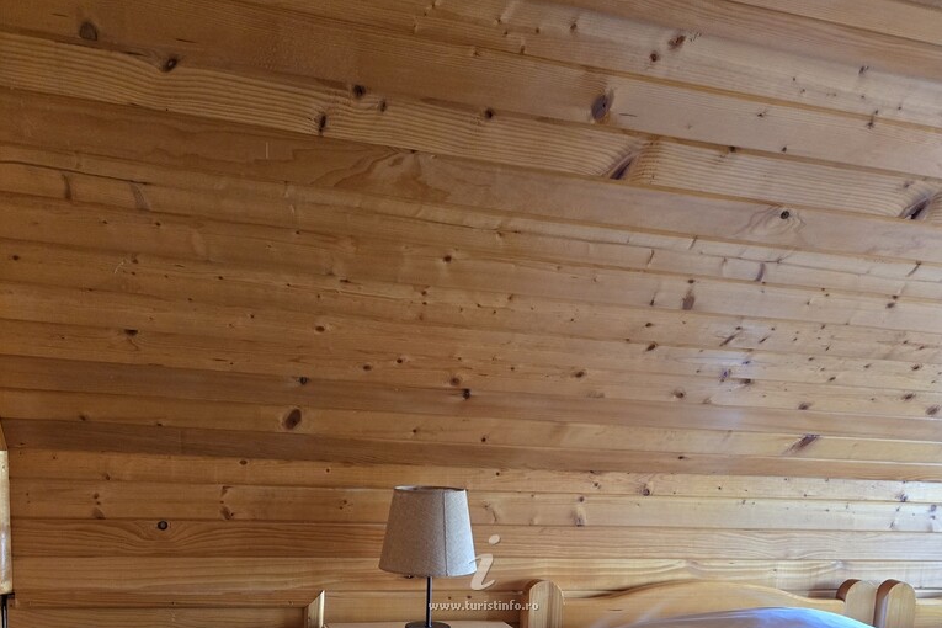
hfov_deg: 58.7
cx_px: 472
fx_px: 837
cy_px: 559
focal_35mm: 32
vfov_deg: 38.4
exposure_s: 1/100
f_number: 1.8
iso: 1250
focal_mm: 5.4
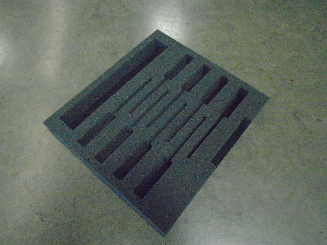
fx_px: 246
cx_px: 164
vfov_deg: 53.1
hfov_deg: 67.3
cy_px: 122
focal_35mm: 26
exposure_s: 1/250
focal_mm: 4.6
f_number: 3.2
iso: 1600
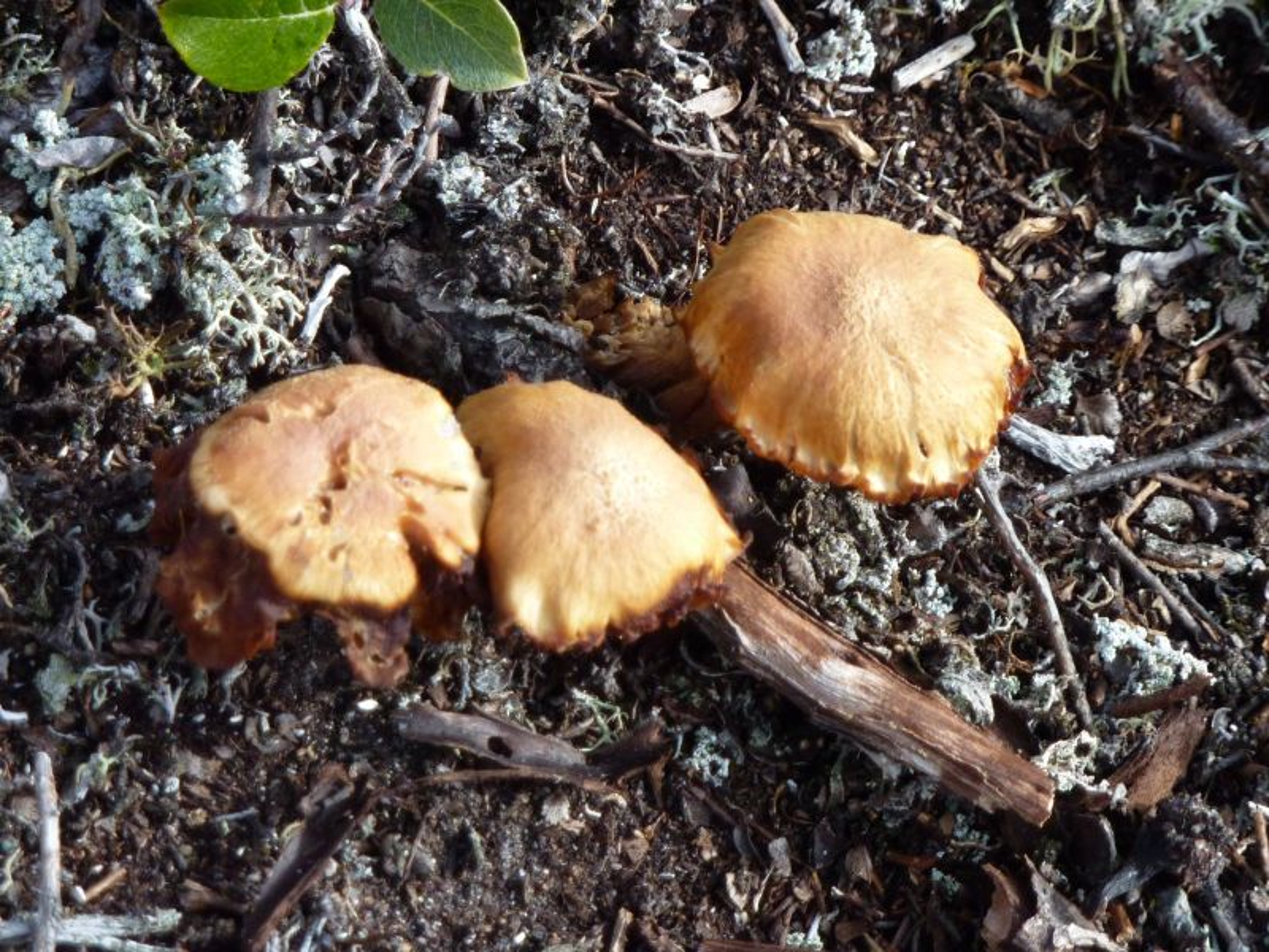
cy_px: 476
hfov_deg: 10.9
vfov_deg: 8.2
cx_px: 634
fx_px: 6672
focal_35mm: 182
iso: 160
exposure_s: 1/400
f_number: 4.5
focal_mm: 29.9
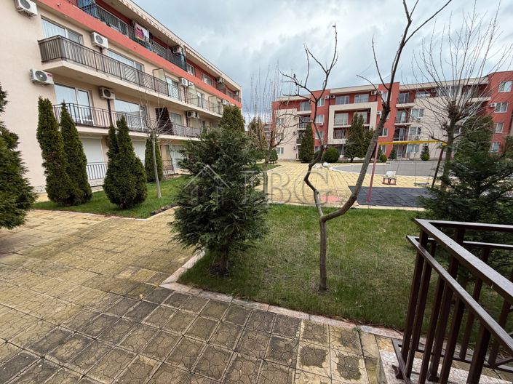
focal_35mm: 14
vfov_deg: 85.6
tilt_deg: -11.5
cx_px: 256
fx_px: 207
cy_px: 192
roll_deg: +0.4
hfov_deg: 102.1
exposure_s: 1/398
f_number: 2.2
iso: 50
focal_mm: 2.22
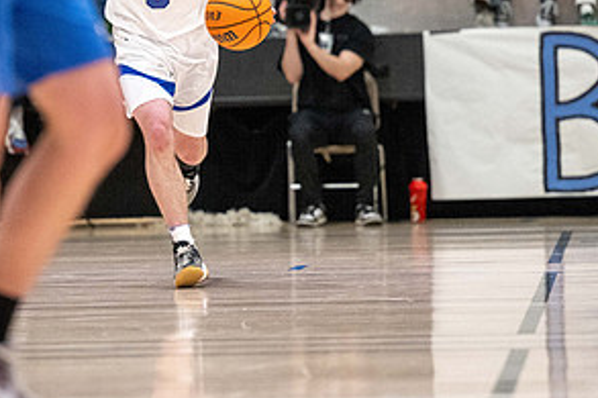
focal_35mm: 357
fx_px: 5927
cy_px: 49
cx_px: 173
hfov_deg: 5.8
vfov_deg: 3.8
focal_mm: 155
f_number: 2.8
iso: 8000
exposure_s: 1/500
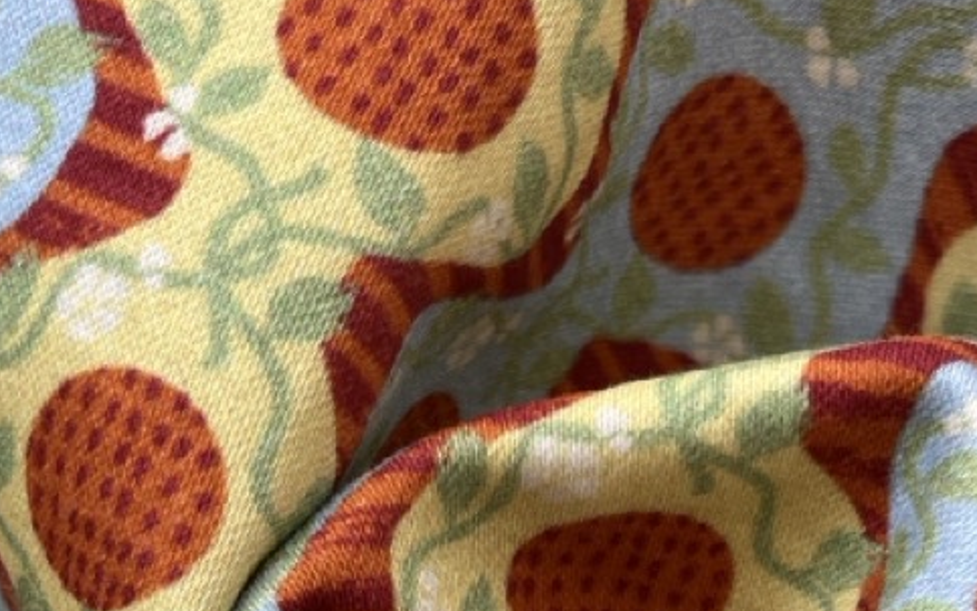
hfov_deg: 28.2
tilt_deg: -55.9
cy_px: 933
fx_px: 1944
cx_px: 401
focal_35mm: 73
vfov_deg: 16.2
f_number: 1.6
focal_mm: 5.1
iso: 50
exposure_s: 1/394
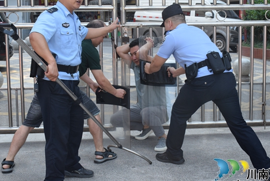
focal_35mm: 59
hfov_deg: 33.9
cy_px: 72
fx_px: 443
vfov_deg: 23.0
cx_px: 126
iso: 400
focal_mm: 30
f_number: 8
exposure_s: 1/250
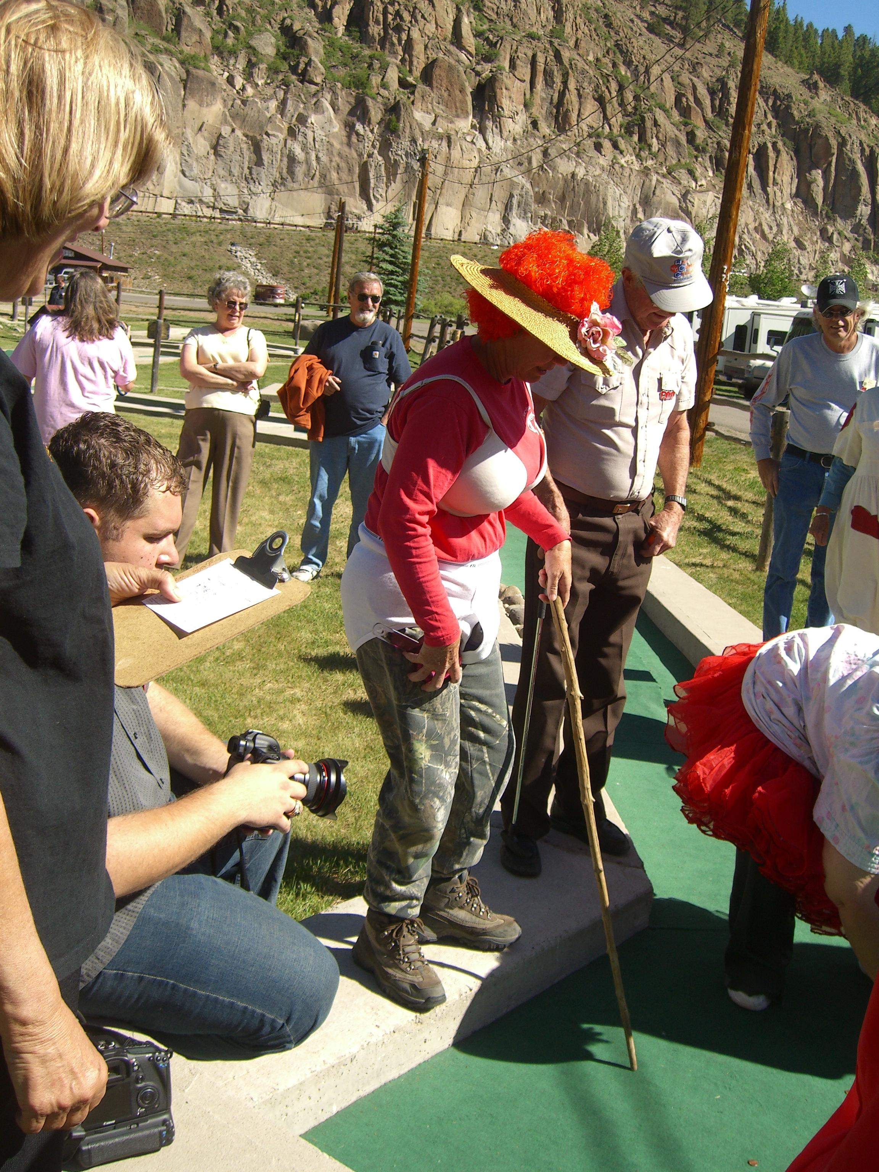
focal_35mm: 38
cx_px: 440
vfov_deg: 49.0
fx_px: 1287
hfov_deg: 37.7
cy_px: 586
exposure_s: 1/1000
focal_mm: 7.9
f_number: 2.8
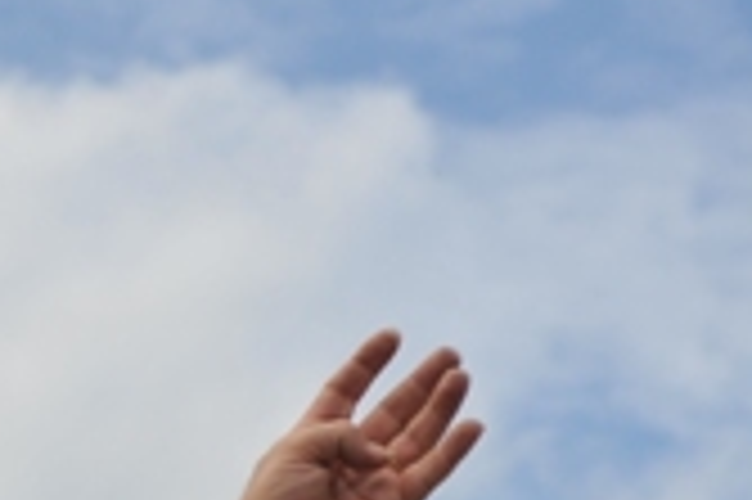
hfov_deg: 9.2
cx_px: -531
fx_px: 4466
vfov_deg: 6.3
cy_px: 680
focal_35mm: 214
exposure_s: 1/2000
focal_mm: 56
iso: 200
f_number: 5.6
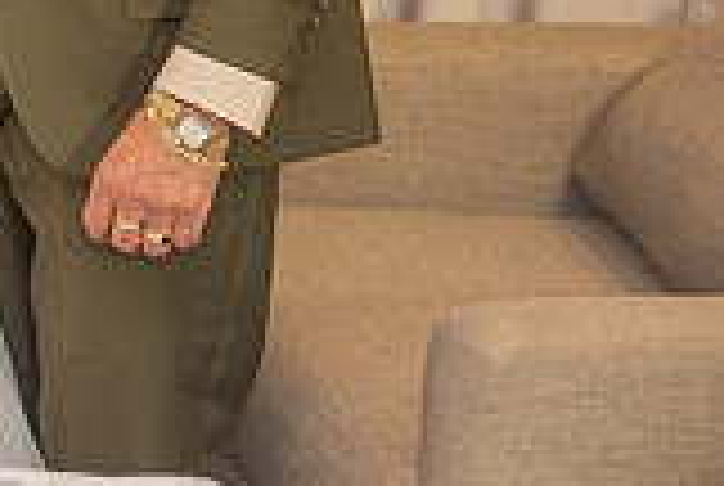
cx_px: -571
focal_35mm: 124
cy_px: -371
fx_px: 2498
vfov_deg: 10.5
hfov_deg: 14.5
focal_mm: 34.5
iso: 800
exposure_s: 1/160
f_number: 2.8
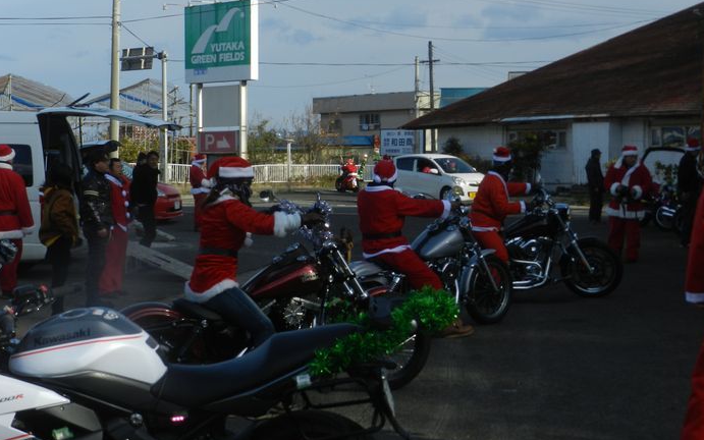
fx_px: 1401
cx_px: 351
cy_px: 223
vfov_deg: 17.9
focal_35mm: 73
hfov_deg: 28.2
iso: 160
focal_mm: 12.1
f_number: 4.7
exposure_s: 1/800
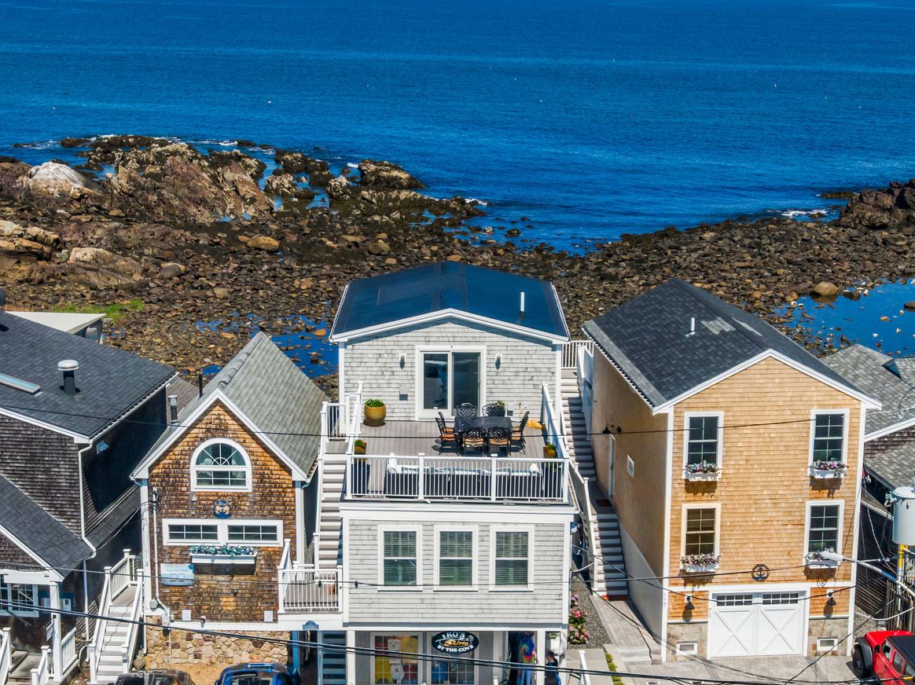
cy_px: 382
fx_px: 1744
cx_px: 454
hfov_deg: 29.4
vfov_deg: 22.2
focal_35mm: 66
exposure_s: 1/1000
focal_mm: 8.6
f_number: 3.8
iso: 100
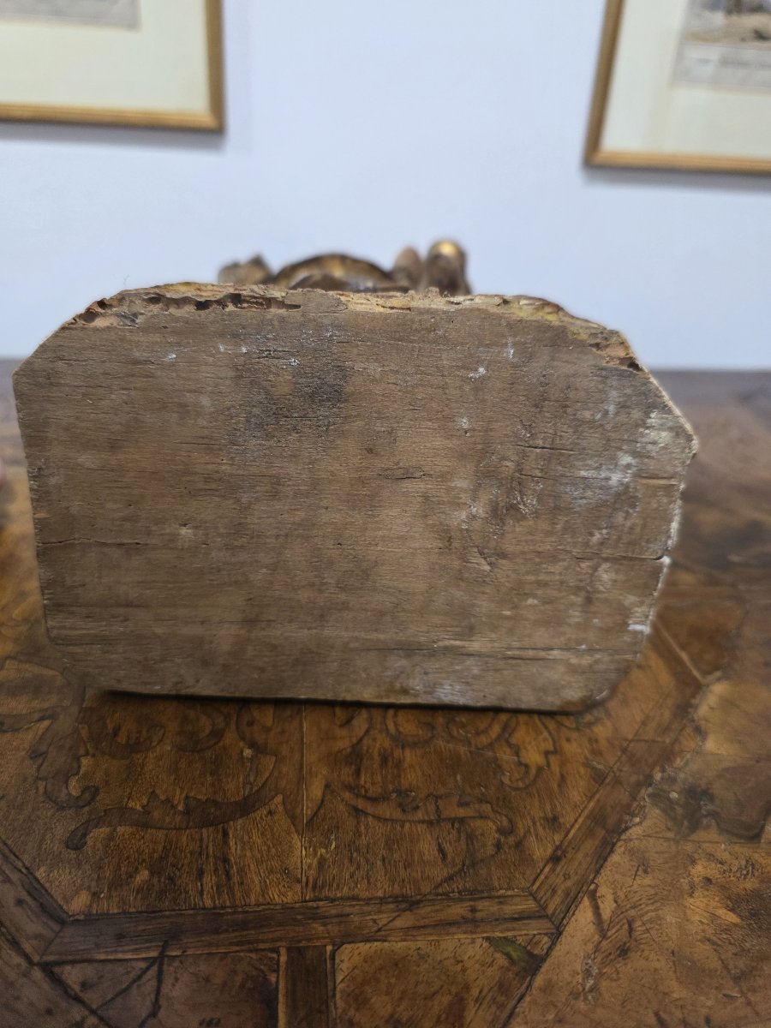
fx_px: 683
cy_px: 514
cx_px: 386
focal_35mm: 23
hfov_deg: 58.9
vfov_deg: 73.9
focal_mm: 6.3
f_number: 1.7
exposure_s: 1/100
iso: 250
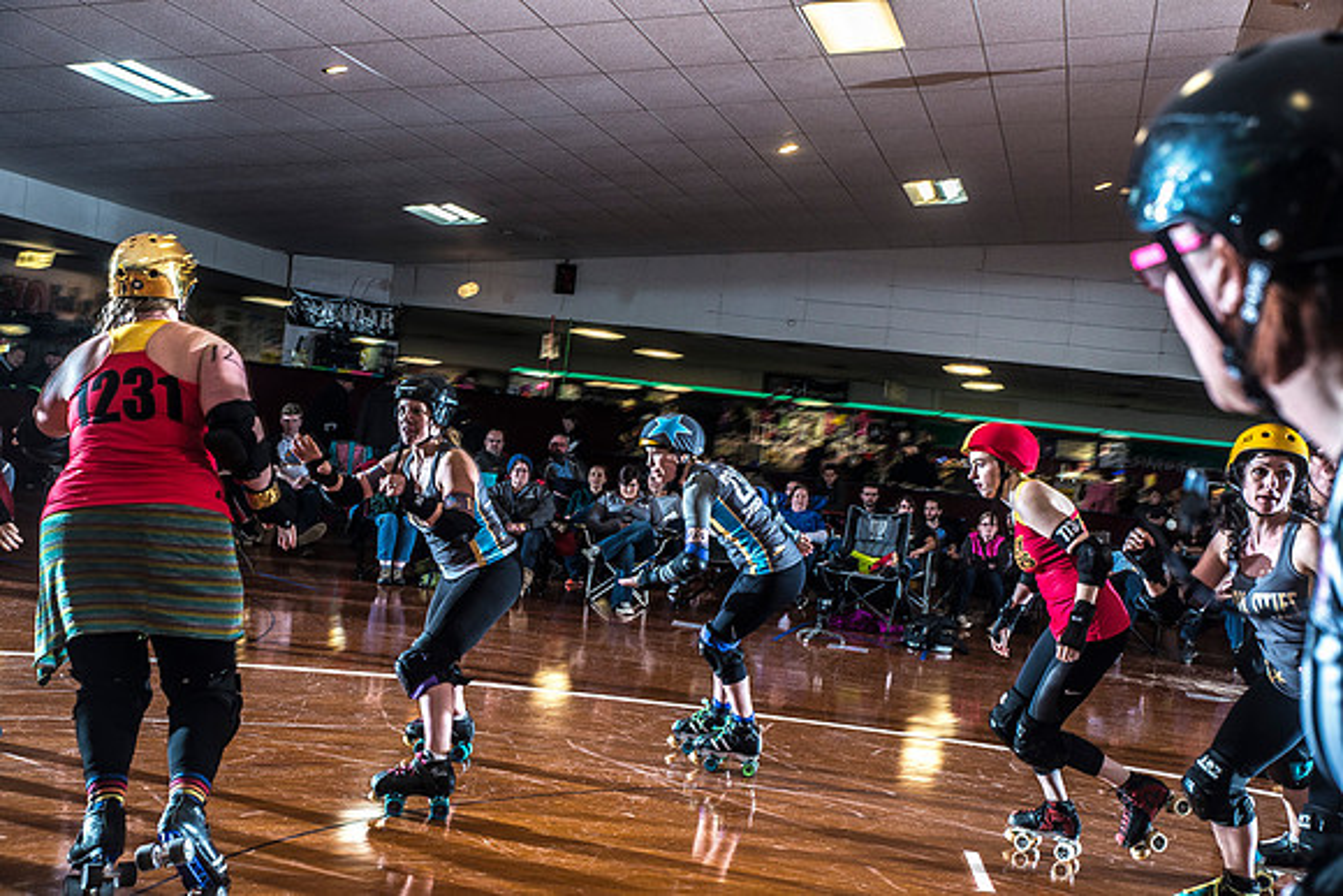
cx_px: 672
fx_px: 1418
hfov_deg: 50.7
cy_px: 448
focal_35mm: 38
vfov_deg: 35.1
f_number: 5.6
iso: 800
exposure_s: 1/160
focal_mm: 38
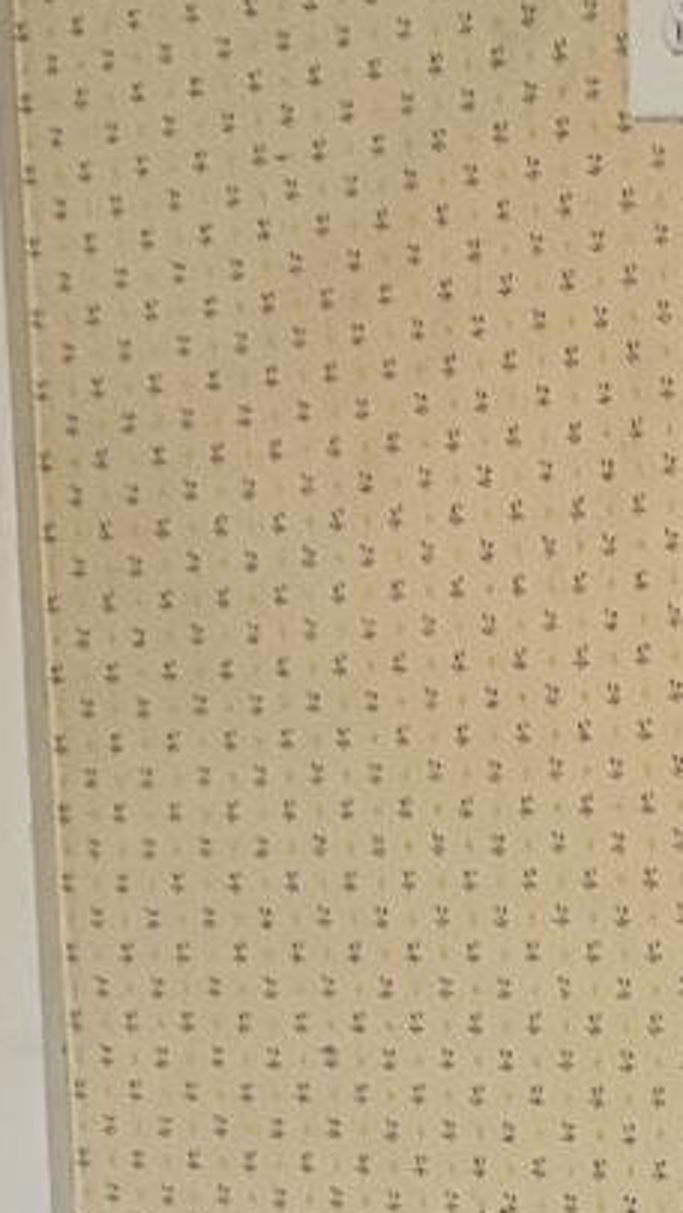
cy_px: 1917
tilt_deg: -9.5
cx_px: 1108
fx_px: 6757
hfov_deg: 5.7
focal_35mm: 210
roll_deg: +0.8
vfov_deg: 9.9
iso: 125
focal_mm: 5.96
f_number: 1.6
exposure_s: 1/60
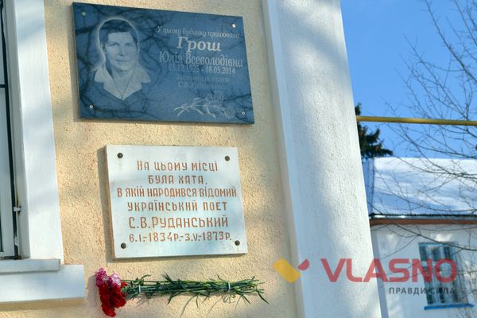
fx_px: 1033
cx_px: 238
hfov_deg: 26.0
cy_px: 159
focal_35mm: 78
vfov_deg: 17.5
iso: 100
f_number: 8
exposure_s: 1/250
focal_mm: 52
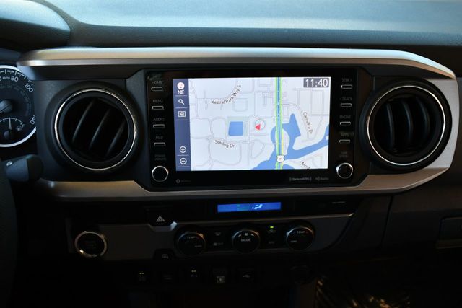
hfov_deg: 53.1
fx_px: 462
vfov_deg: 36.9
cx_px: 231
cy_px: 154
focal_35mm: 36
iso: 400
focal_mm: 18
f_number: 3.5
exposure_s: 1/250
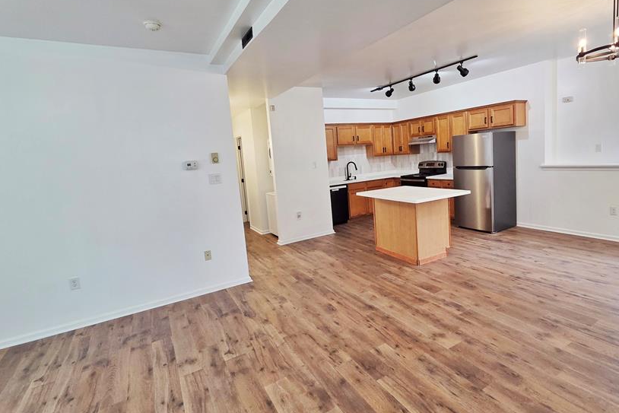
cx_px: 339
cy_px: 195
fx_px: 292
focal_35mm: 17
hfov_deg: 93.0
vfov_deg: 70.4
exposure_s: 1/60
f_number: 2.2
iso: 200
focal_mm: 2.2
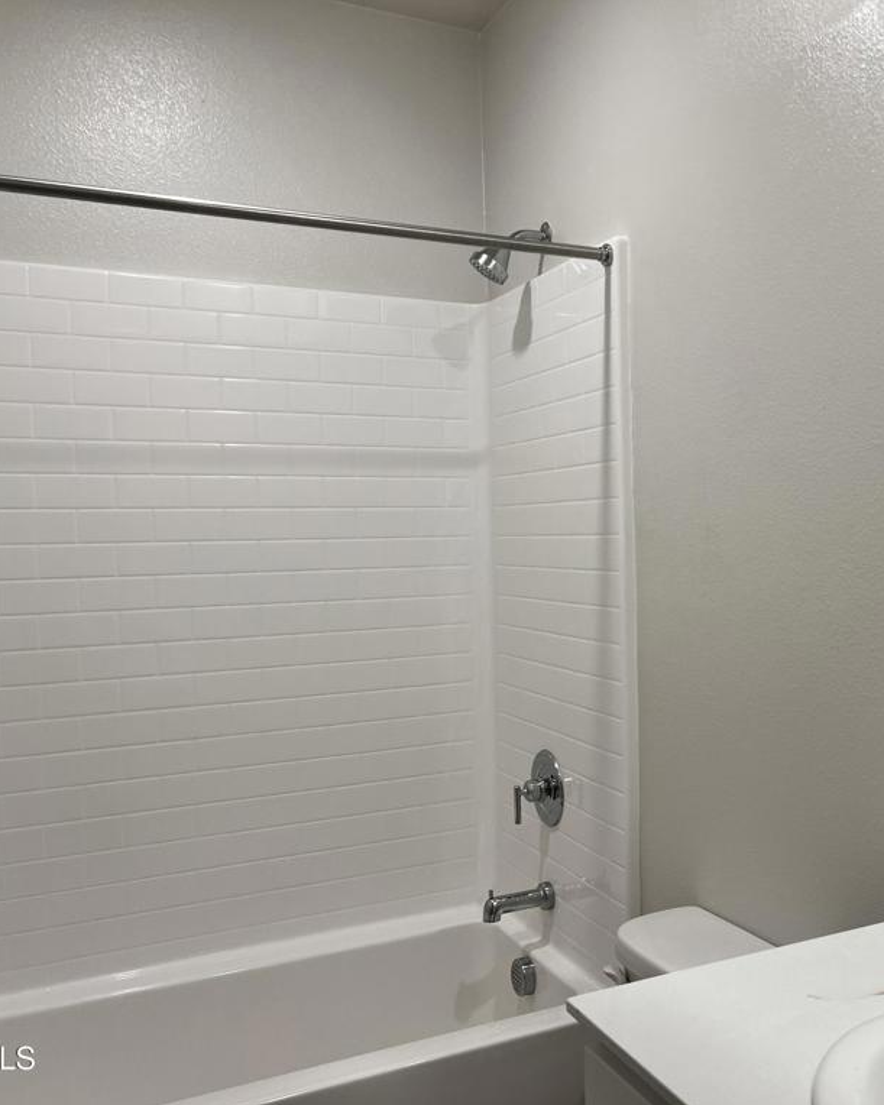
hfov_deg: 42.0
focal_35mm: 34
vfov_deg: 52.8
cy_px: 554
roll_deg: +0.9
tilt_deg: -1.0
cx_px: 666
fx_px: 1112
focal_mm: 5.7
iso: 80
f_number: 1.5
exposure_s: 1/120
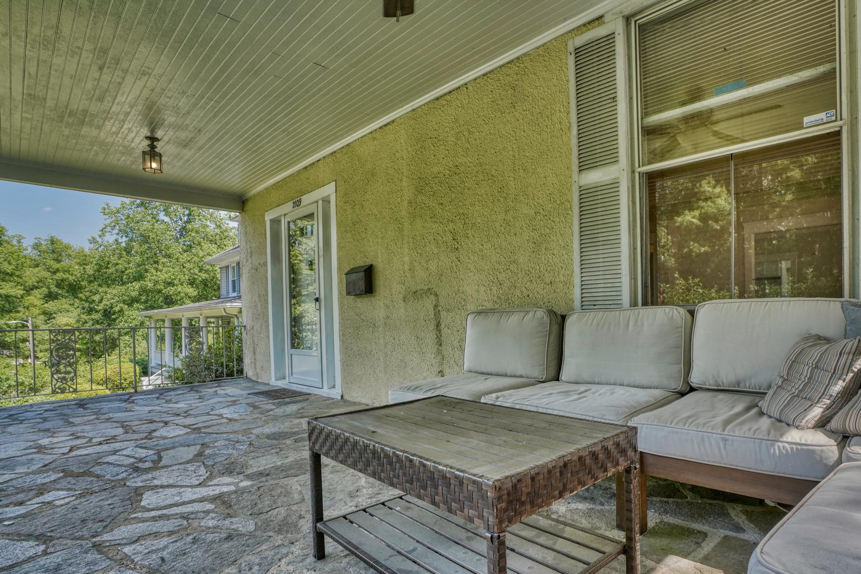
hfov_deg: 86.2
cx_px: 498
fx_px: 454
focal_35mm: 19
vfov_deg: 64.3
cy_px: 324
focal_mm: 16
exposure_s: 1/4
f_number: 7.1
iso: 640
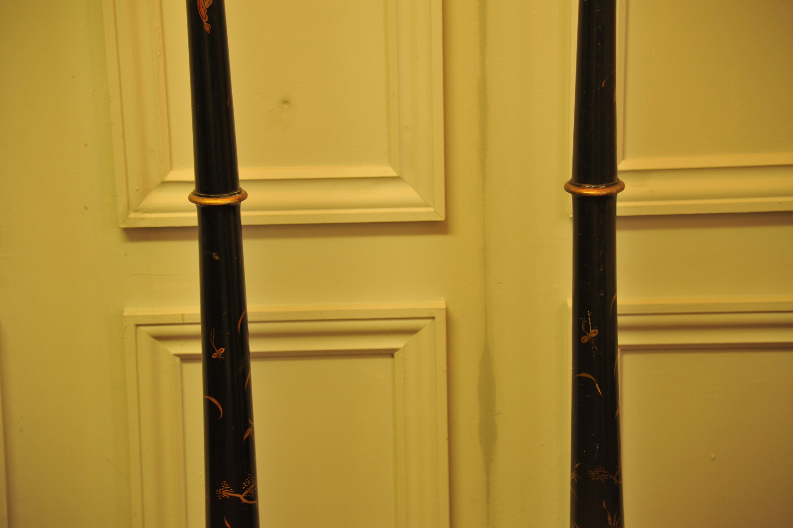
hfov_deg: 18.3
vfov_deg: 12.2
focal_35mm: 112
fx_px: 2465
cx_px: 396
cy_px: 264
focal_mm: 112
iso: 1250
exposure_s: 1/60
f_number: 4.5
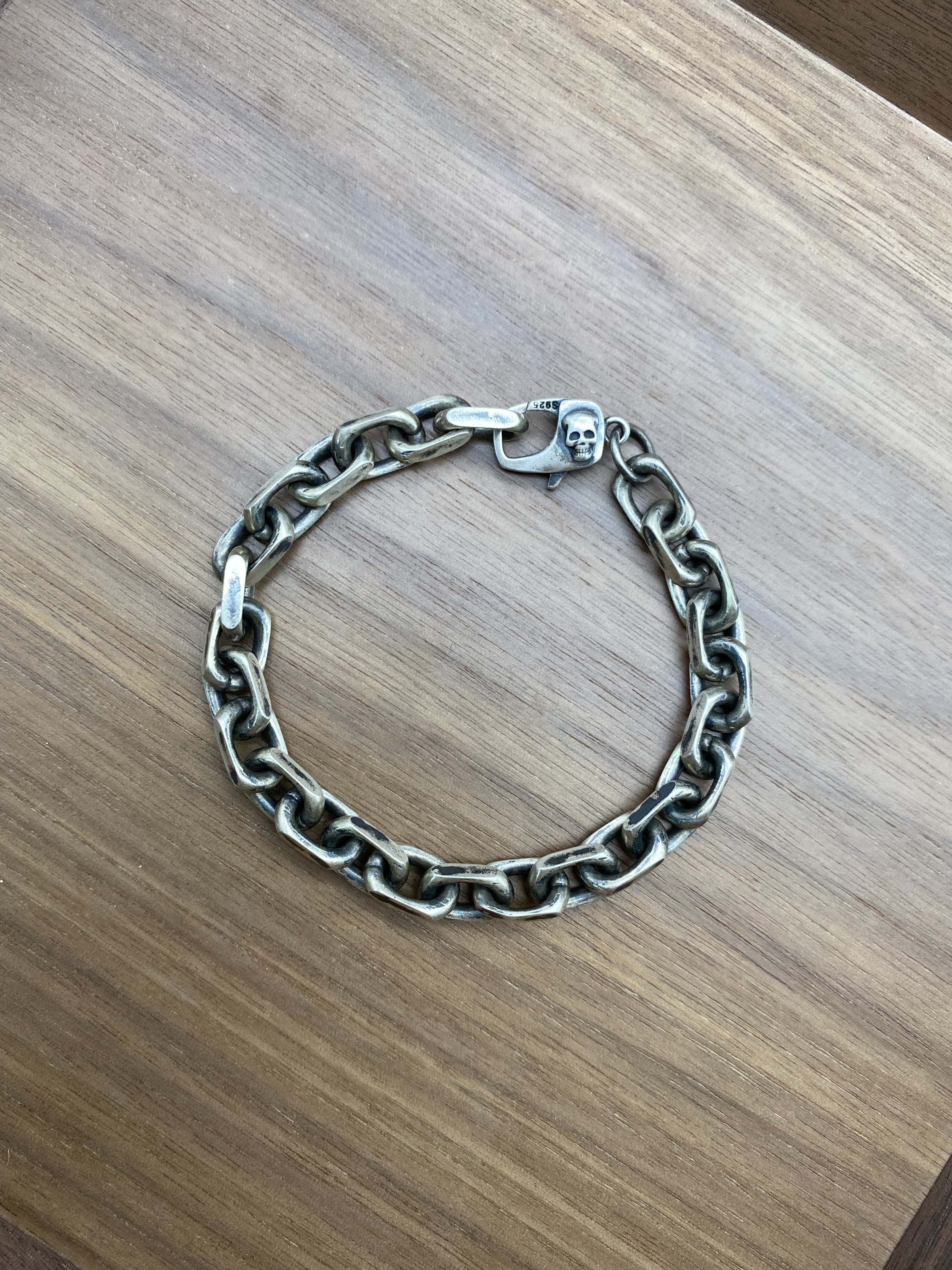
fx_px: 953
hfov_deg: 53.1
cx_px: 476
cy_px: 635
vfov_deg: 67.3
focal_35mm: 26
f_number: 1.8
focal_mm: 4.25
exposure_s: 1/231
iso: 50
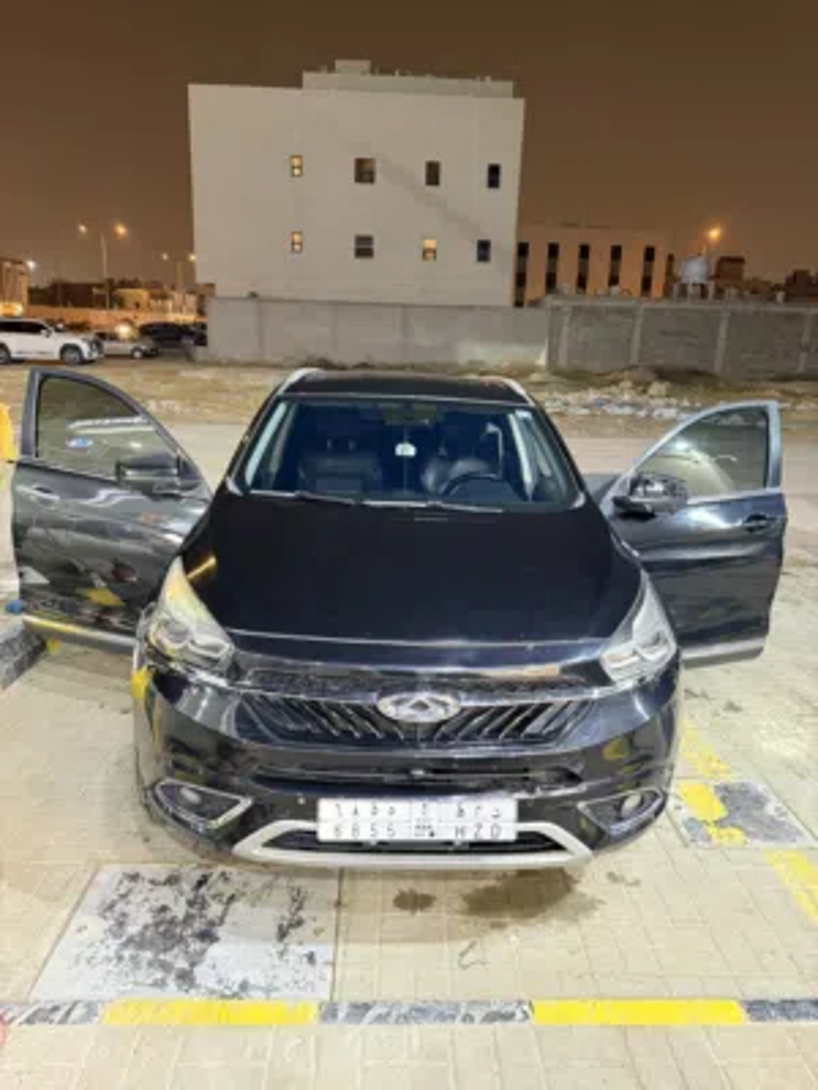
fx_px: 756
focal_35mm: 24
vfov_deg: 71.6
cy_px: 545
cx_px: 409
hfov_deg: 56.8
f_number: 1.78
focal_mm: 6.76
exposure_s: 1/30
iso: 1000
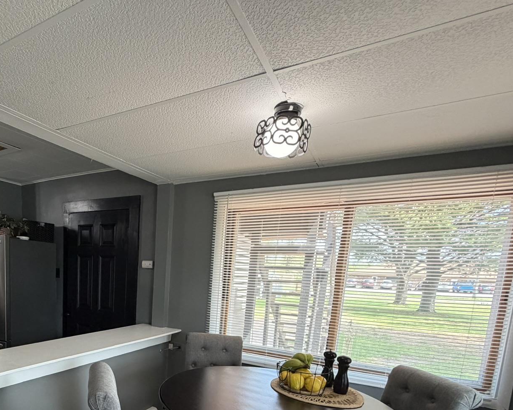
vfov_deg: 56.9
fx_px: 349
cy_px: 322
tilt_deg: -9.5
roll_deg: -2.3
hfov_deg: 69.0
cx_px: 145
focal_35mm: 23
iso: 250
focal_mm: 2.22
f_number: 2.2
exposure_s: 1/121
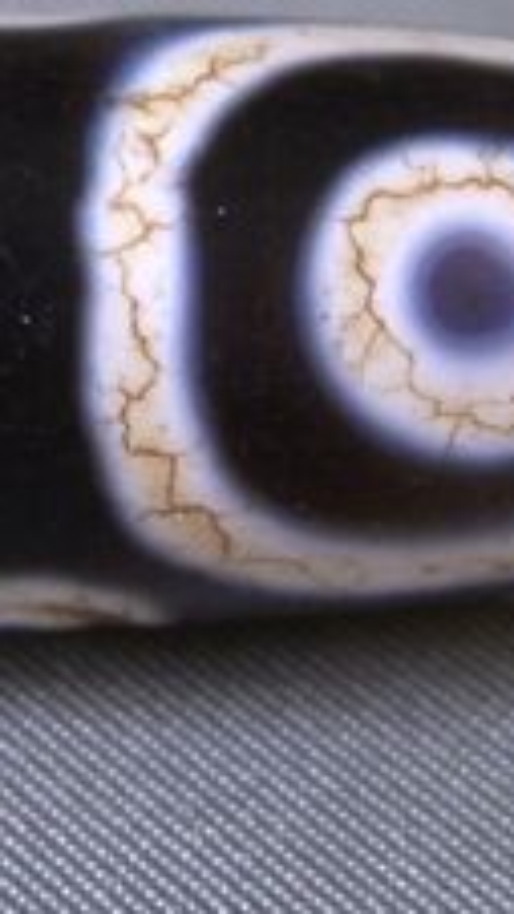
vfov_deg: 19.3
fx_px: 2667
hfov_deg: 10.9
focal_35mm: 110
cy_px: 235
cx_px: -24
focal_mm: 7.9
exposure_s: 1/80
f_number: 2.8
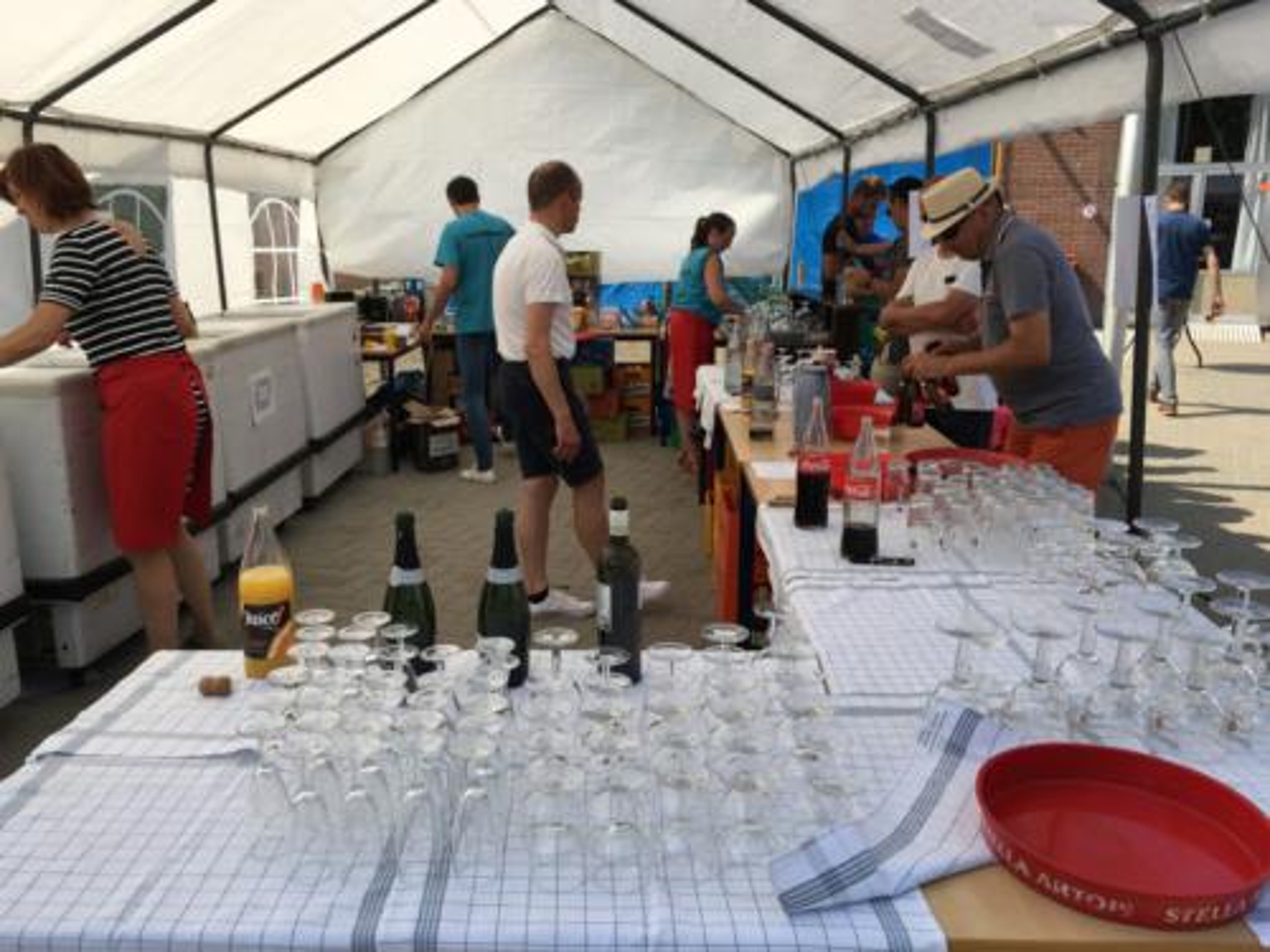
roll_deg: -0.7
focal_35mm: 29
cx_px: 635
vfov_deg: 48.2
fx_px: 1064
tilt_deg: -15.4
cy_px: 476
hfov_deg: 61.7
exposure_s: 1/1183
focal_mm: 4.15
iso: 25
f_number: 2.2
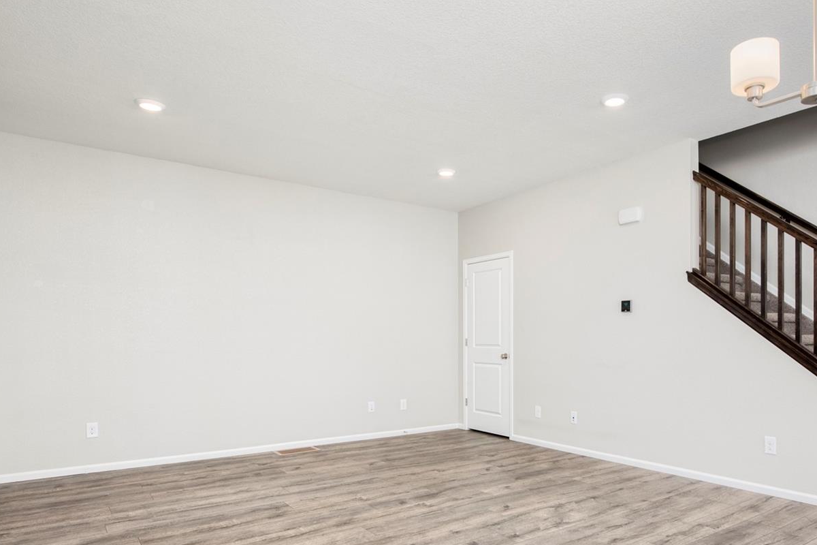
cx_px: 492
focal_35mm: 24
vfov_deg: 52.5
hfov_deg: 72.9
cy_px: 346
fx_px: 545
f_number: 8
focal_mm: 18
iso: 400
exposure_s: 1/15
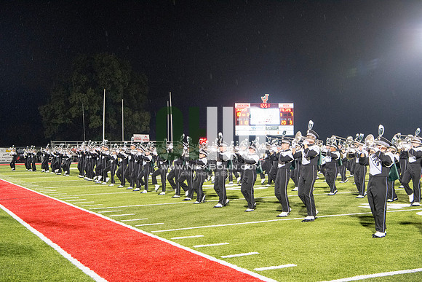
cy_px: 141
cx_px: 211
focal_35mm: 46
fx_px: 539
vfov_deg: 29.3
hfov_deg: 42.7
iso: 5000
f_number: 5.6
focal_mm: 46
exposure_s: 1/125
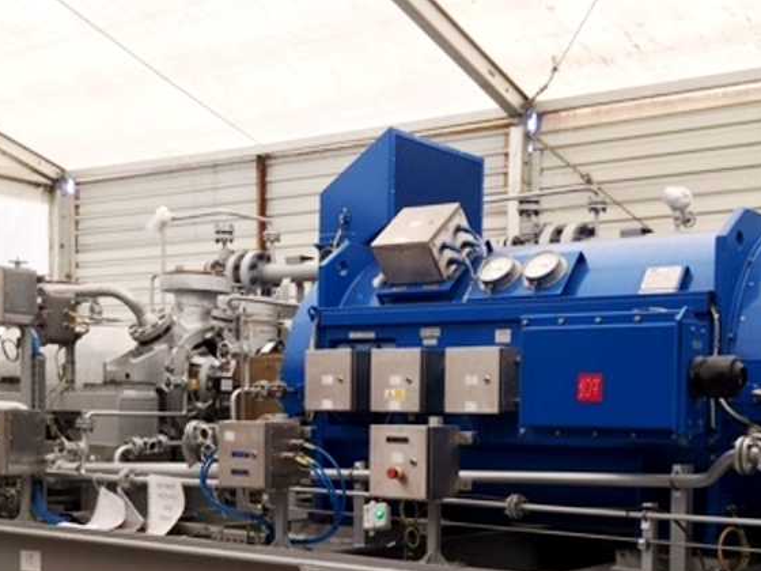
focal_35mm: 53
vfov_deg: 26.9
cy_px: 477
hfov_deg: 35.9
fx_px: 1165
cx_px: 482
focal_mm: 4.15
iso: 32
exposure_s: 1/100
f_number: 2.2
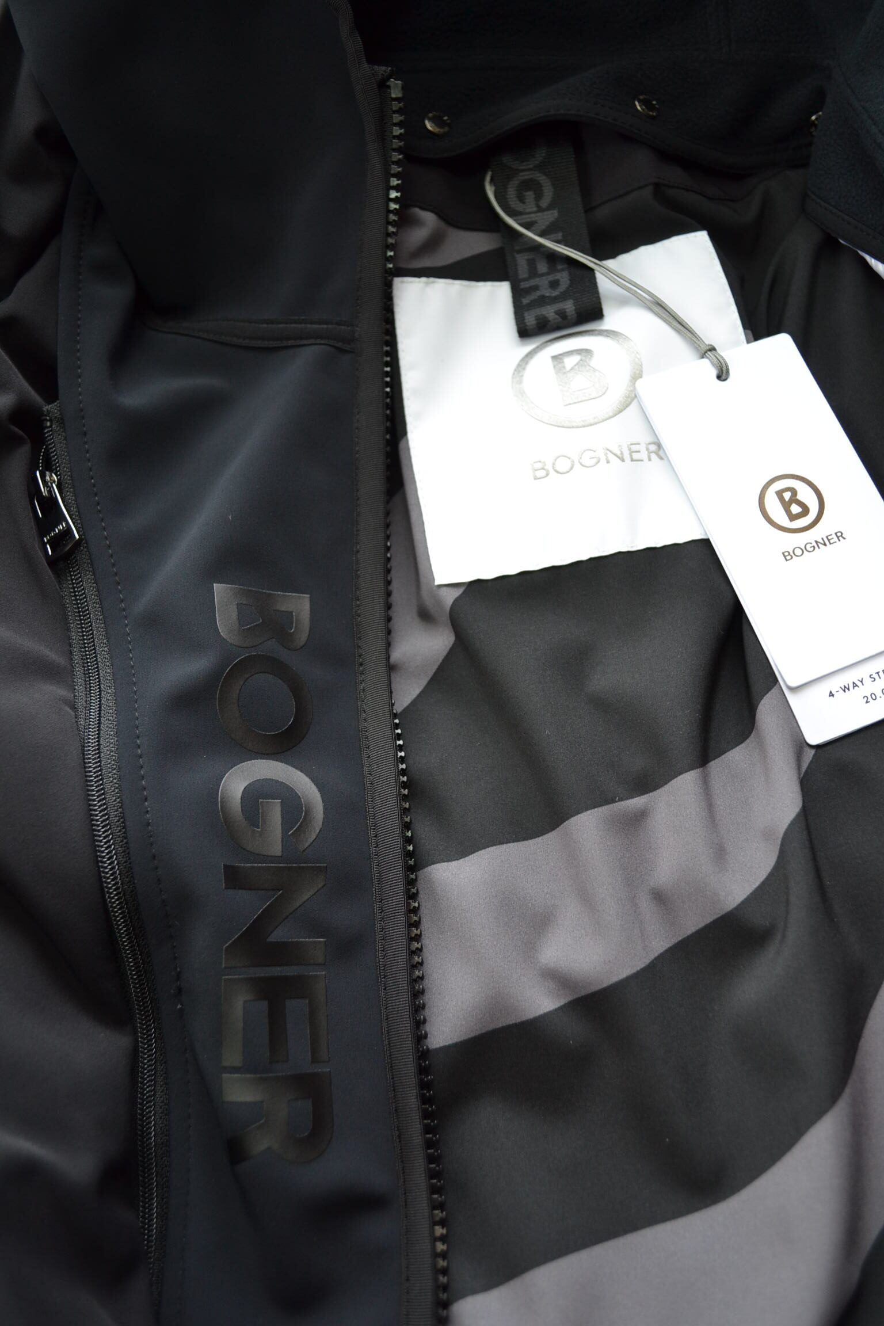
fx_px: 1215
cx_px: 442
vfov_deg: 57.2
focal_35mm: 33
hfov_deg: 40.0
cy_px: 663
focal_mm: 22
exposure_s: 1/80
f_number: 4.5
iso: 400
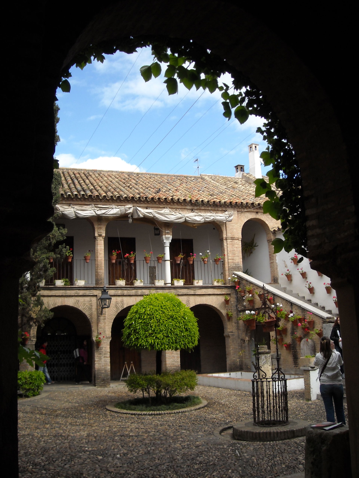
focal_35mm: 35
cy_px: 239
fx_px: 484
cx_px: 180
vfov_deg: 52.6
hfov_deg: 40.7
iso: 64
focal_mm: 5.7
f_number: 5.6
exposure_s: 1/184
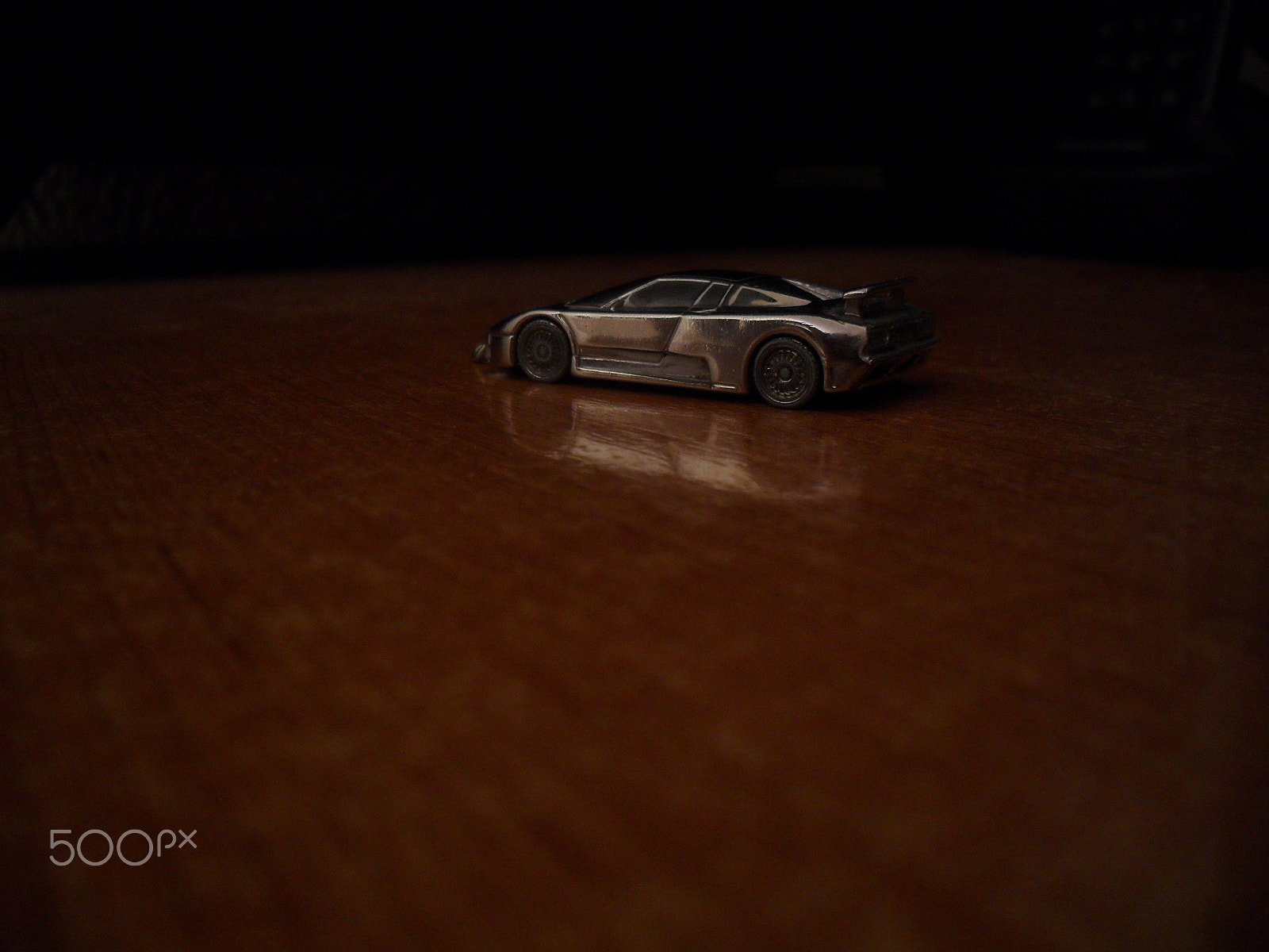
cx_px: 634
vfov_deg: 40.7
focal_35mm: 35
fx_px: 1283
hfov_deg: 52.6
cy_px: 476
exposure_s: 1
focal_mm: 6.3
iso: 200
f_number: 3.2
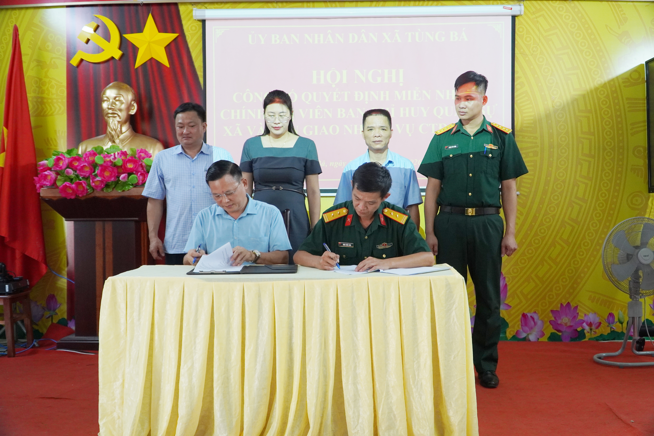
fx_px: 627
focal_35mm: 34
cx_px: 327
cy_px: 218
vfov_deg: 38.4
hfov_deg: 55.1
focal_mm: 23
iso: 1250
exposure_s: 1/160
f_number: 4
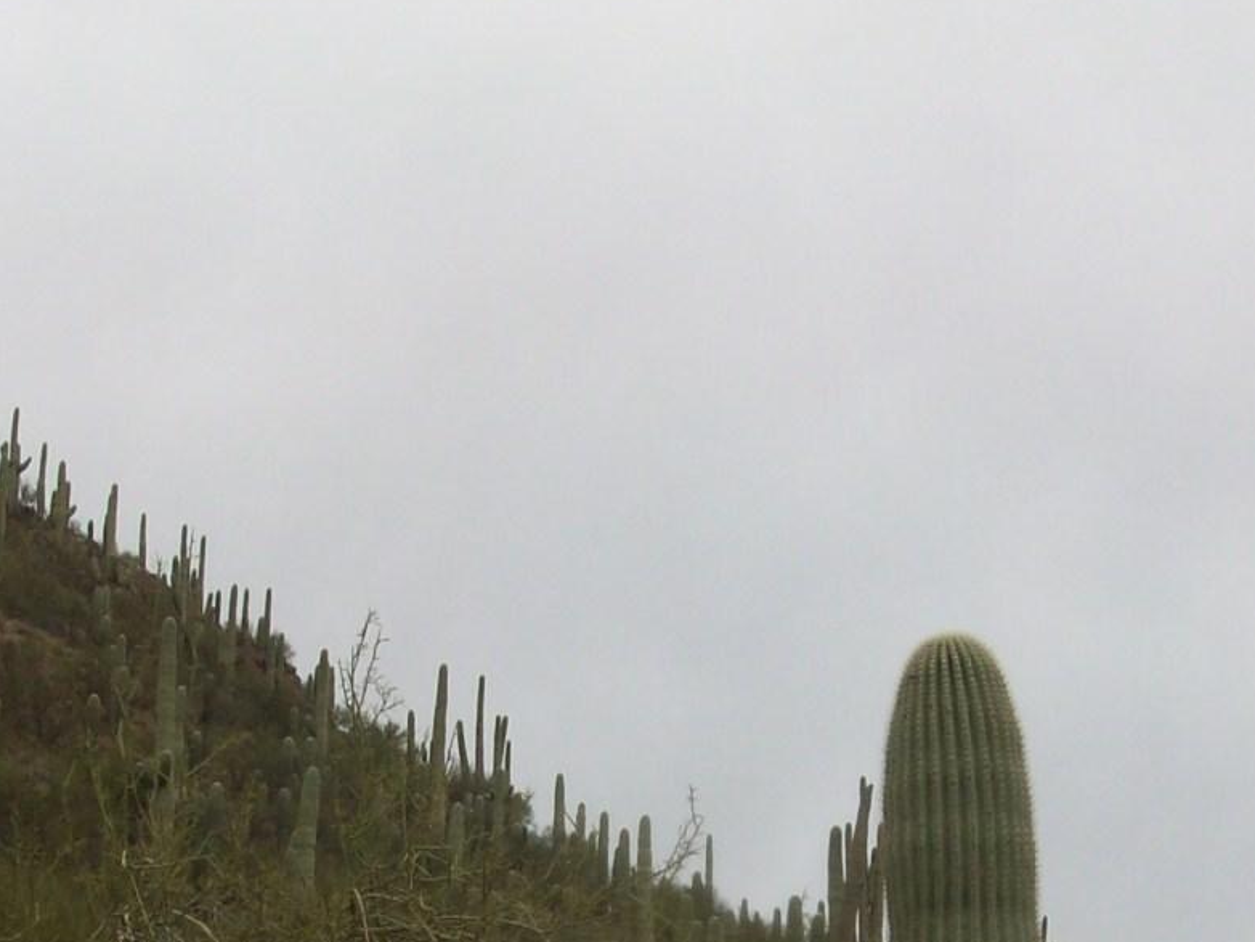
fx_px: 3228
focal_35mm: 89
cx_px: 843
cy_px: 748
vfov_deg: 16.5
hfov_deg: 21.9
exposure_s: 1/471
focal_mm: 5.7
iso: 64
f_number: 5.5
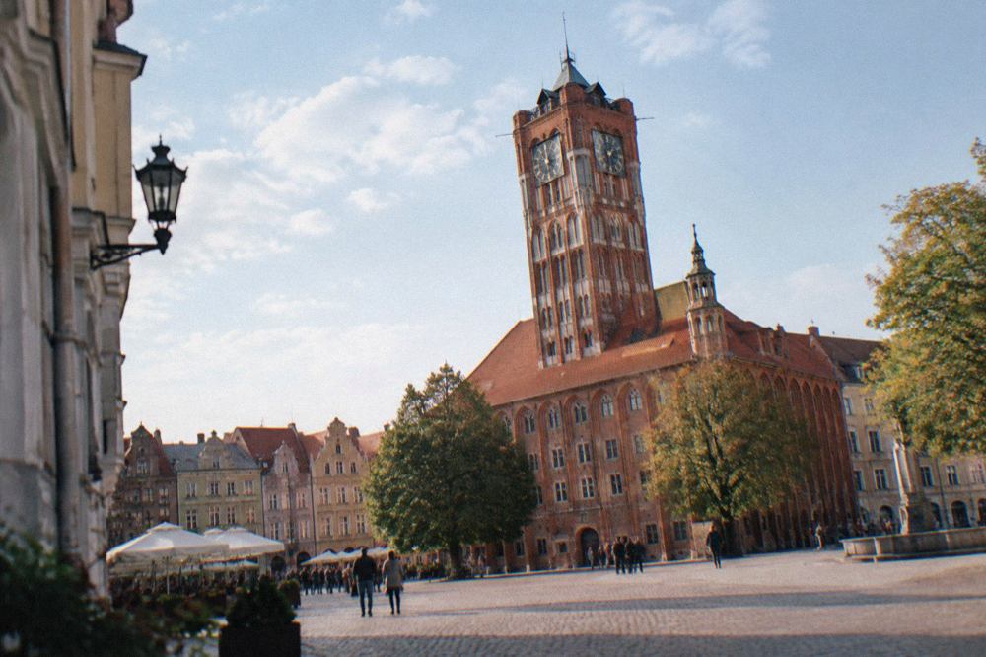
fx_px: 958
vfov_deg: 37.8
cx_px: 493
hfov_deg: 54.5
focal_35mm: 35
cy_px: 328
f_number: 4.5
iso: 320
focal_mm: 35
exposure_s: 1/3200
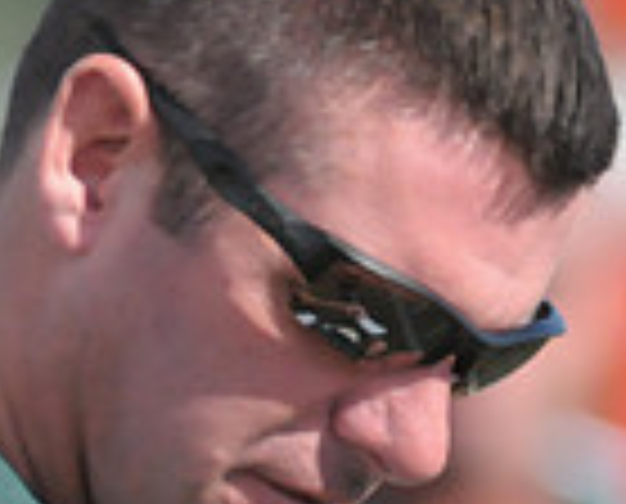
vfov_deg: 0.9
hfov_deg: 1.1
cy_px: 727
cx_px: 293
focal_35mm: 1696
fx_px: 31511
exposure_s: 1/8000
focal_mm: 290
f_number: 4
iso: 1600
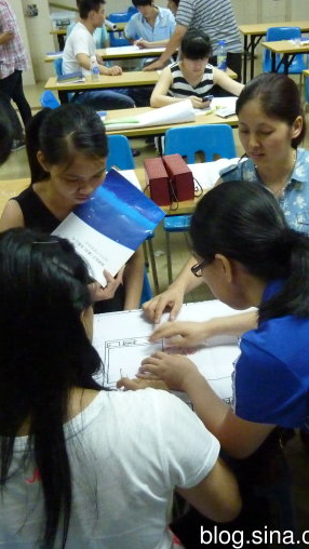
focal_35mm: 37
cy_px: 271
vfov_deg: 54.0
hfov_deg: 31.9
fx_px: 539
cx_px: 180
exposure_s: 1/40
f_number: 3.3
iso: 800
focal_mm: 4.1
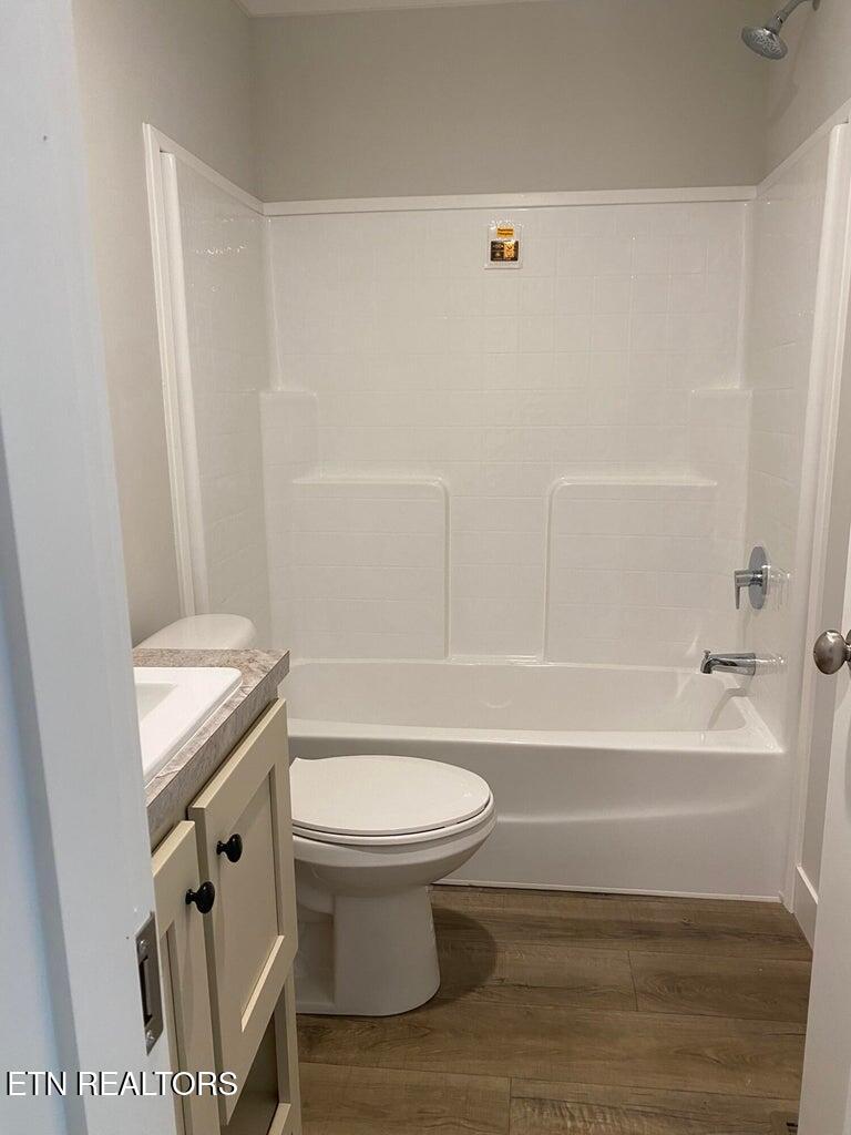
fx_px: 852
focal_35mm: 26
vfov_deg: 67.3
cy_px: 568
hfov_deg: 53.1
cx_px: 426
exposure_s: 1/60
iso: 100
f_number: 1.8
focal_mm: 4.25
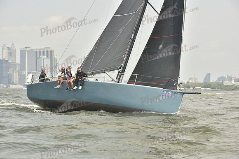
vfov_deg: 13.4
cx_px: 120
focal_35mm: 102
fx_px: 677
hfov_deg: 20.0
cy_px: 80
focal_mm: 102
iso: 250
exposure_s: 1/800
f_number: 8
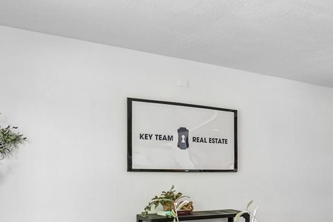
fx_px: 379
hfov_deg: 44.0
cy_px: 174
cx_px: 288
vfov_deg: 31.9
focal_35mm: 41
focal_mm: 10
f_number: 8
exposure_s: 1/10
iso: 400
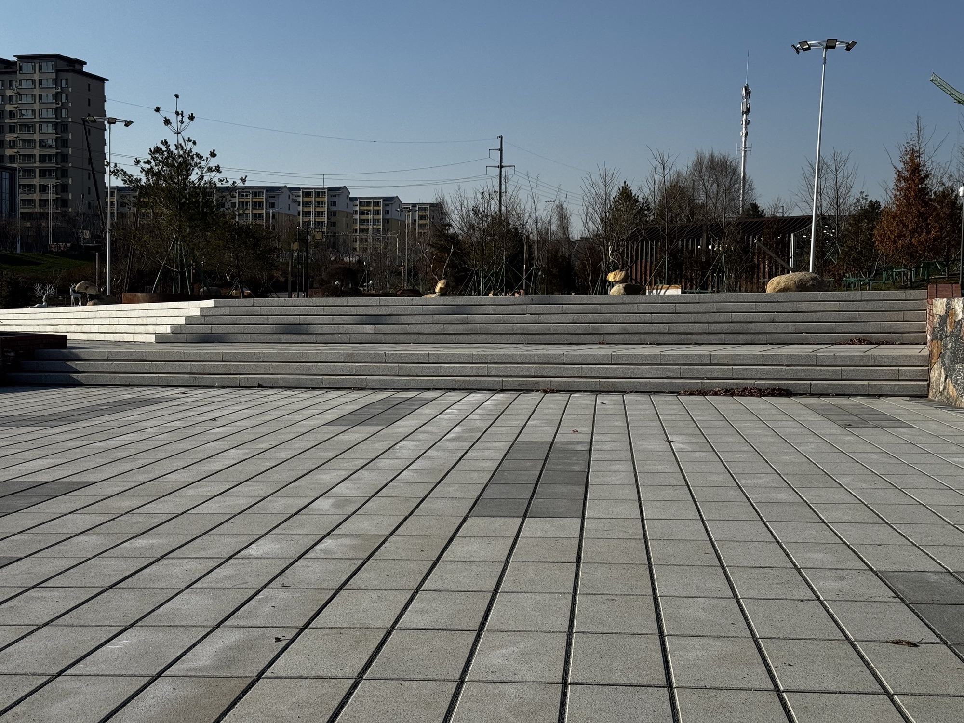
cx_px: 482
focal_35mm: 48
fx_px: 1337
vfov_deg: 30.3
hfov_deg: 39.7
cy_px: 362
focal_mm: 6.76
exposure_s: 1/6410
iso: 64
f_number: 1.78
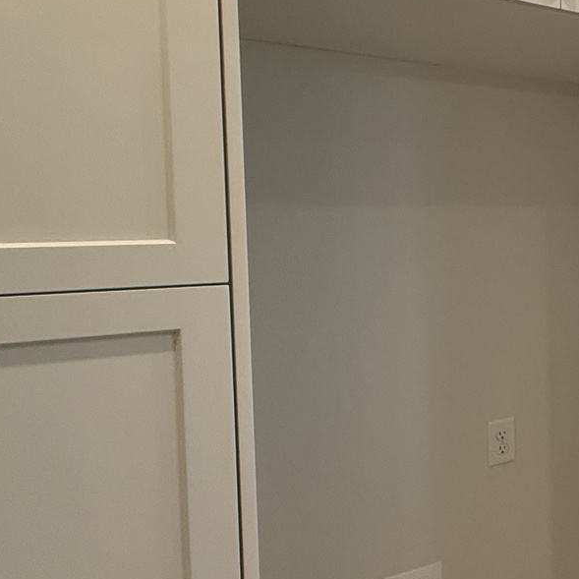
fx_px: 814
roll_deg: +0.6
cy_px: 256
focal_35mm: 43
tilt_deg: -1.6
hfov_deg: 28.7
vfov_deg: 39.1
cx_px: 822
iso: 250
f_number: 2.2
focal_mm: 2.22
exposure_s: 1/120
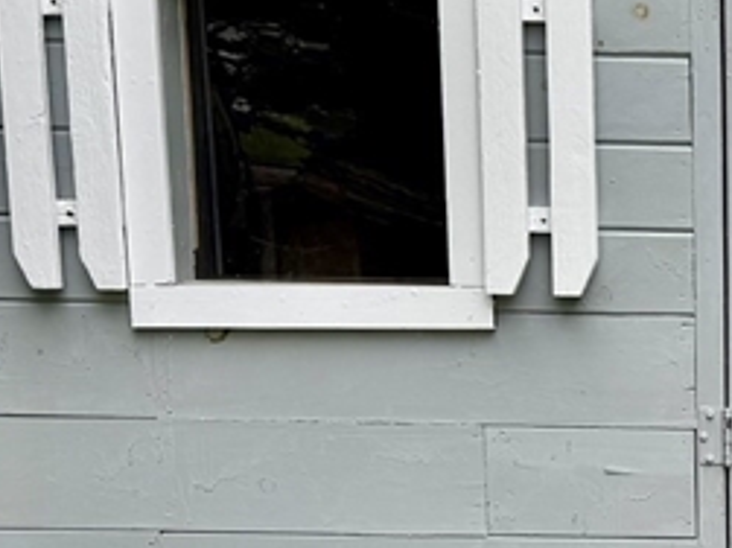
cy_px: 507
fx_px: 2071
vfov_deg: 14.9
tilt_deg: -9.6
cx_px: 1029
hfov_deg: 18.3
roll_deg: +0.1
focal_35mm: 98
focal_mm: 6.76
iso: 80
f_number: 1.78
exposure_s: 1/639
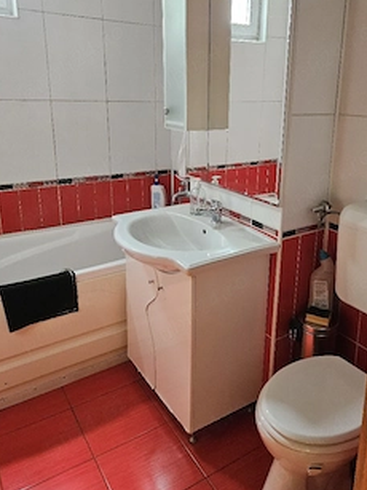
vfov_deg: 59.7
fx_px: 424
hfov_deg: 46.4
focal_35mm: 30
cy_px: 207
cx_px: 228
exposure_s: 1/101
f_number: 1.8
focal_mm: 5.4
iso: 1000
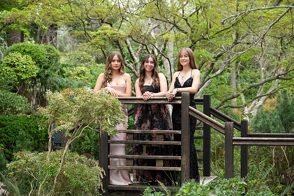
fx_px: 662
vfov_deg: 16.9
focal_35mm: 81
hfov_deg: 25.1
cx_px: 147
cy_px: 98
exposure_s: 1/640
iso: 1250
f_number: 6.3
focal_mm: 81
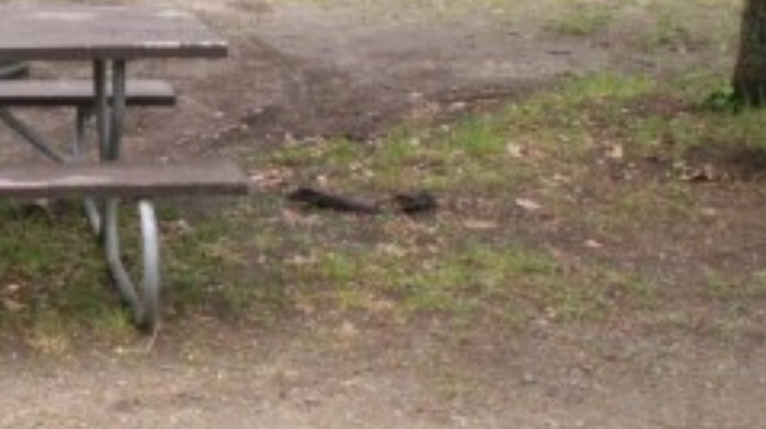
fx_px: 1664
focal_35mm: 82
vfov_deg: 14.5
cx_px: 43
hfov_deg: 25.0
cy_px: 5
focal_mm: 5.86
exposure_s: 1/60
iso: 50
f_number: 3.5
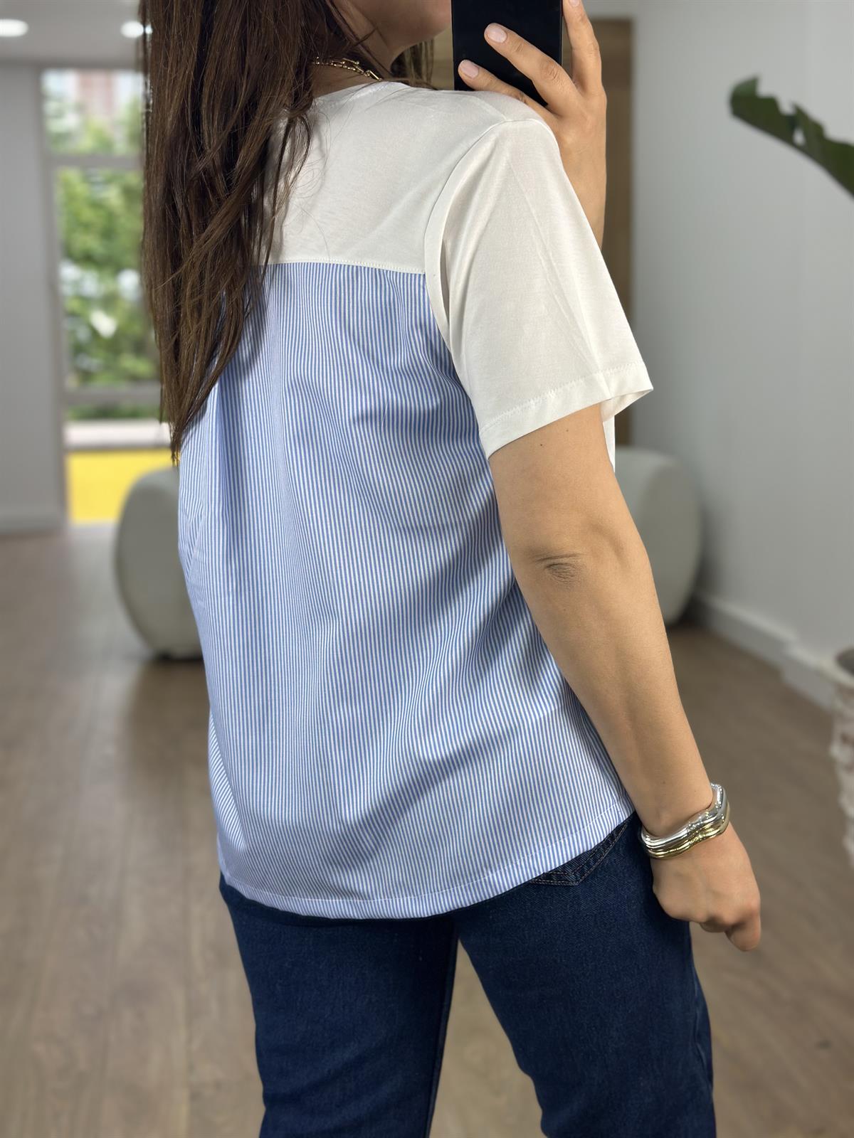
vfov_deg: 39.7
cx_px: 427
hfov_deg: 30.3
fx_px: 1579
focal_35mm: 48
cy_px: 569
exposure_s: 1/163
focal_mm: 6.86
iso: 64
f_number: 1.78
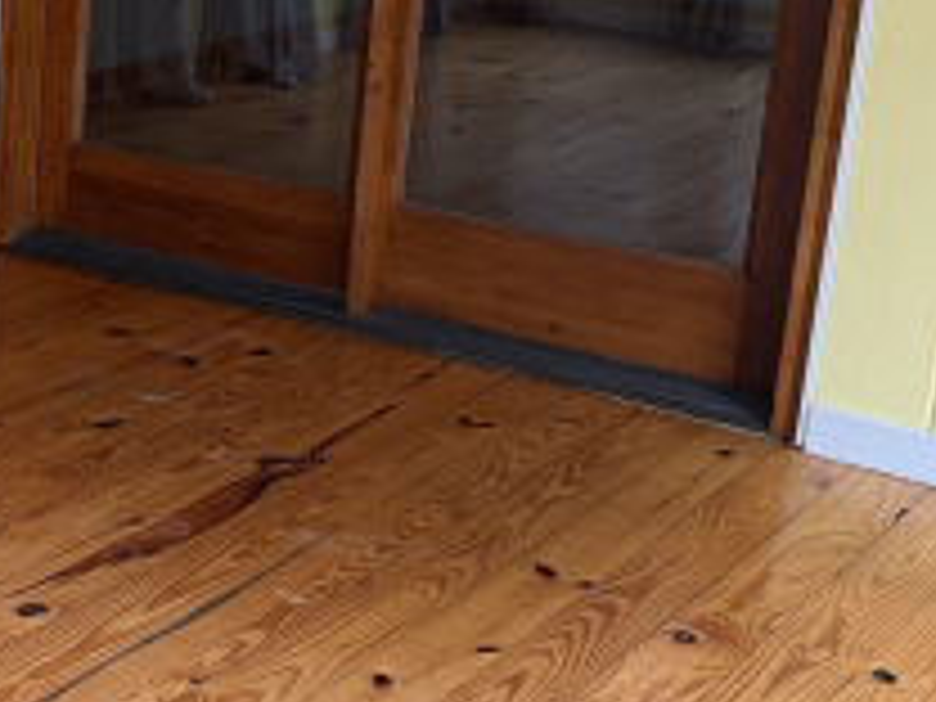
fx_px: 2082
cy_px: 148
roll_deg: -1.1
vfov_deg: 19.0
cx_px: -326
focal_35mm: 77
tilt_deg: -13.8
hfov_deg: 22.3
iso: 200
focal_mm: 6.76
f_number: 1.78
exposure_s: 1/120
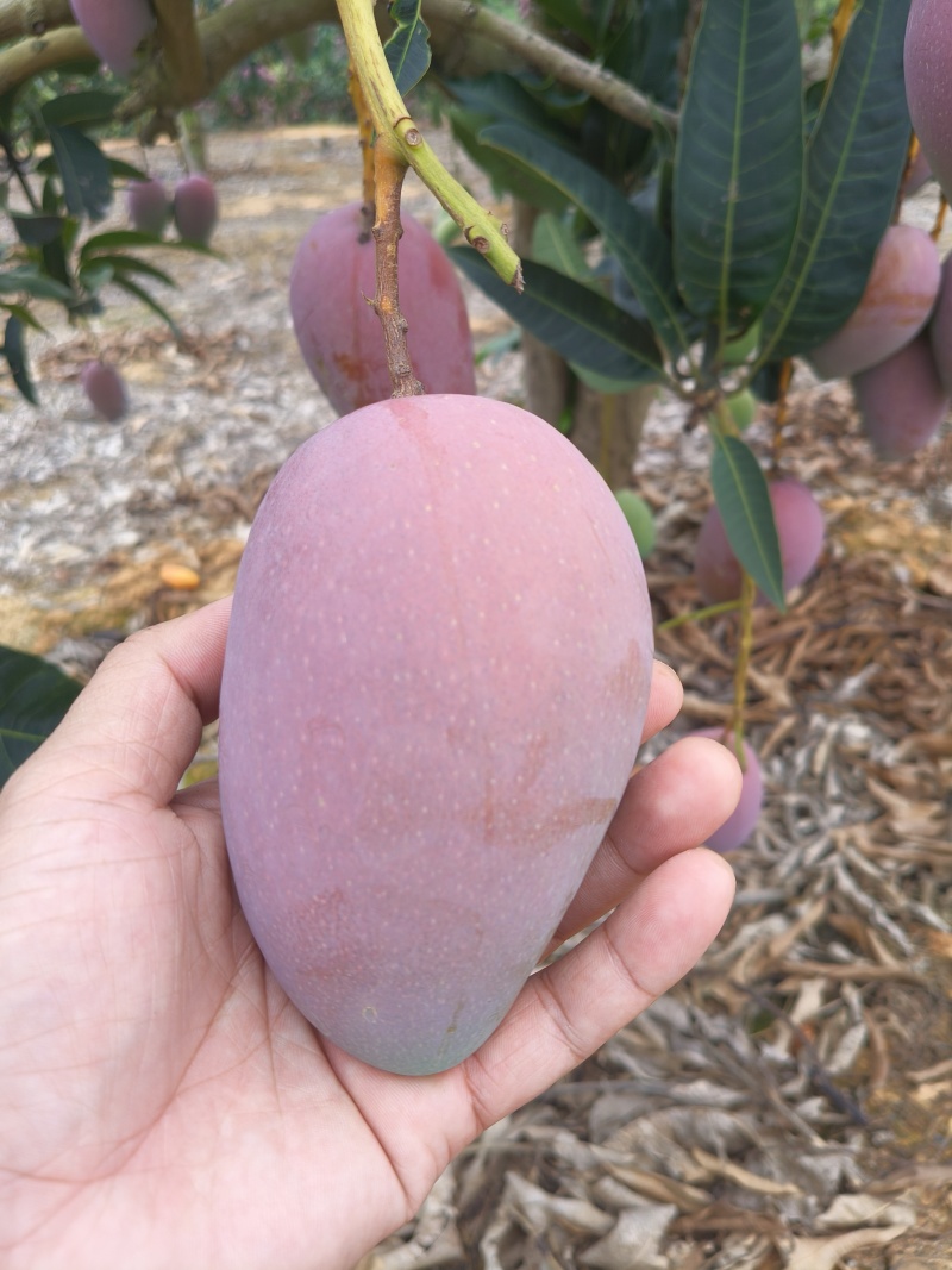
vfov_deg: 67.3
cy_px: 635
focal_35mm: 26
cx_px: 476
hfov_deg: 53.1
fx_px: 954
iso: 80
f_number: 1.8
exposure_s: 1/615
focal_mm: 4.84
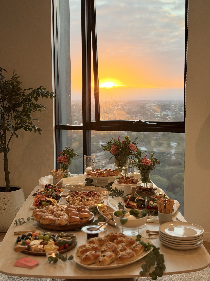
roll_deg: +0.4
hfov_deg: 30.3
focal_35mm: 48
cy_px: 140
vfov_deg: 39.7
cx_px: 105
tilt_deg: -6.4
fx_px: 388
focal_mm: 6.76
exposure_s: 1/279
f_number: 1.78
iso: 80
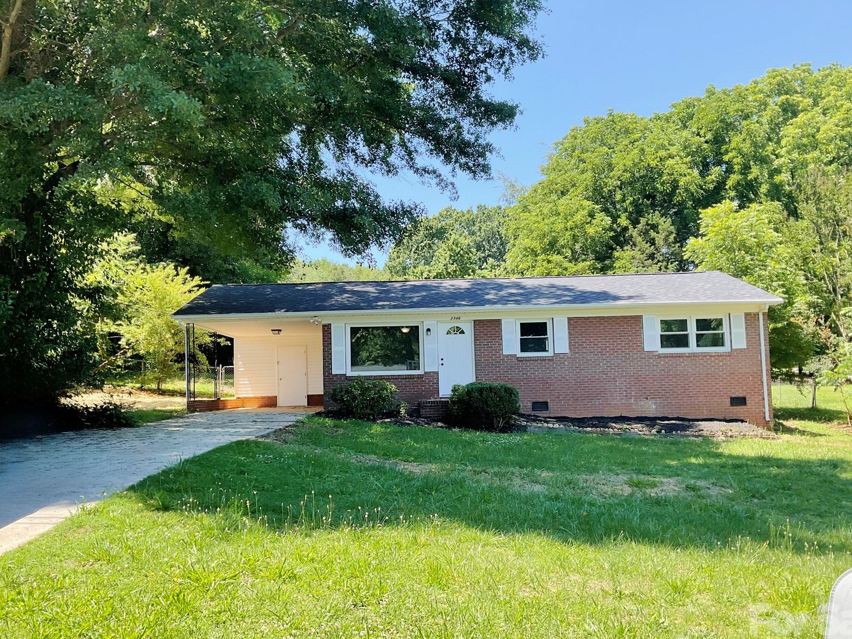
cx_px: 426
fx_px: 788
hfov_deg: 56.8
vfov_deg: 44.1
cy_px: 341
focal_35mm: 32
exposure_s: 1/461
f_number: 1.8
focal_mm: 3
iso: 16
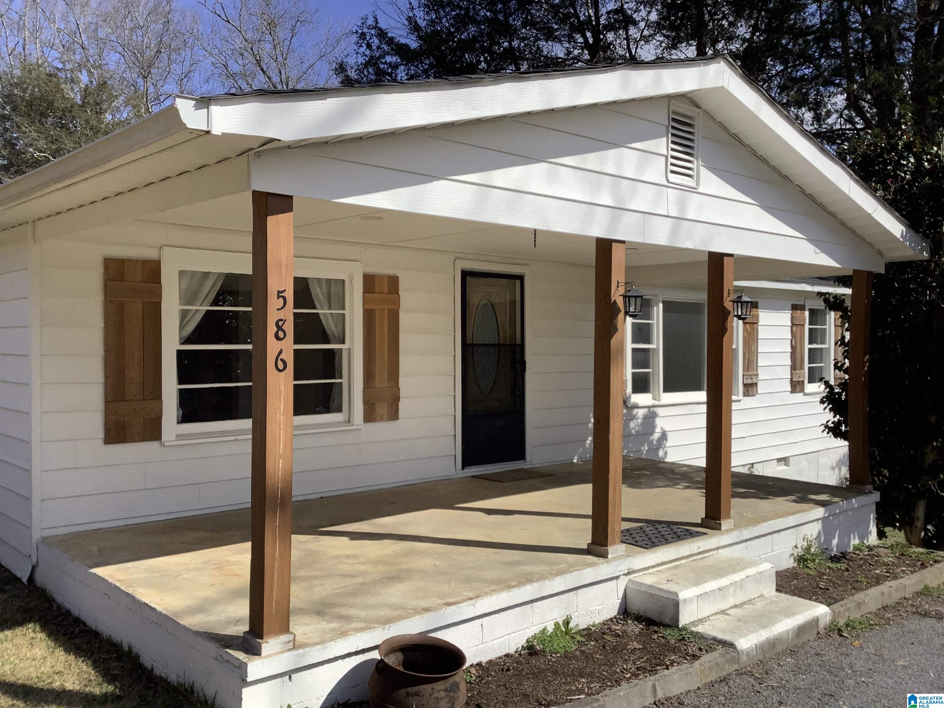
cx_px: 472
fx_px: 845
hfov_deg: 58.4
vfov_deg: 45.4
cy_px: 354
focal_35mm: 31
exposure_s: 1/2037
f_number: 2.4
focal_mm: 3.3
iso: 25
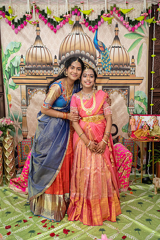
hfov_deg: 35.9
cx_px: 80
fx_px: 247
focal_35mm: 37
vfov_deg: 51.9
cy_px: 120
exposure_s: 1/160
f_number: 4
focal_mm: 37
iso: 800
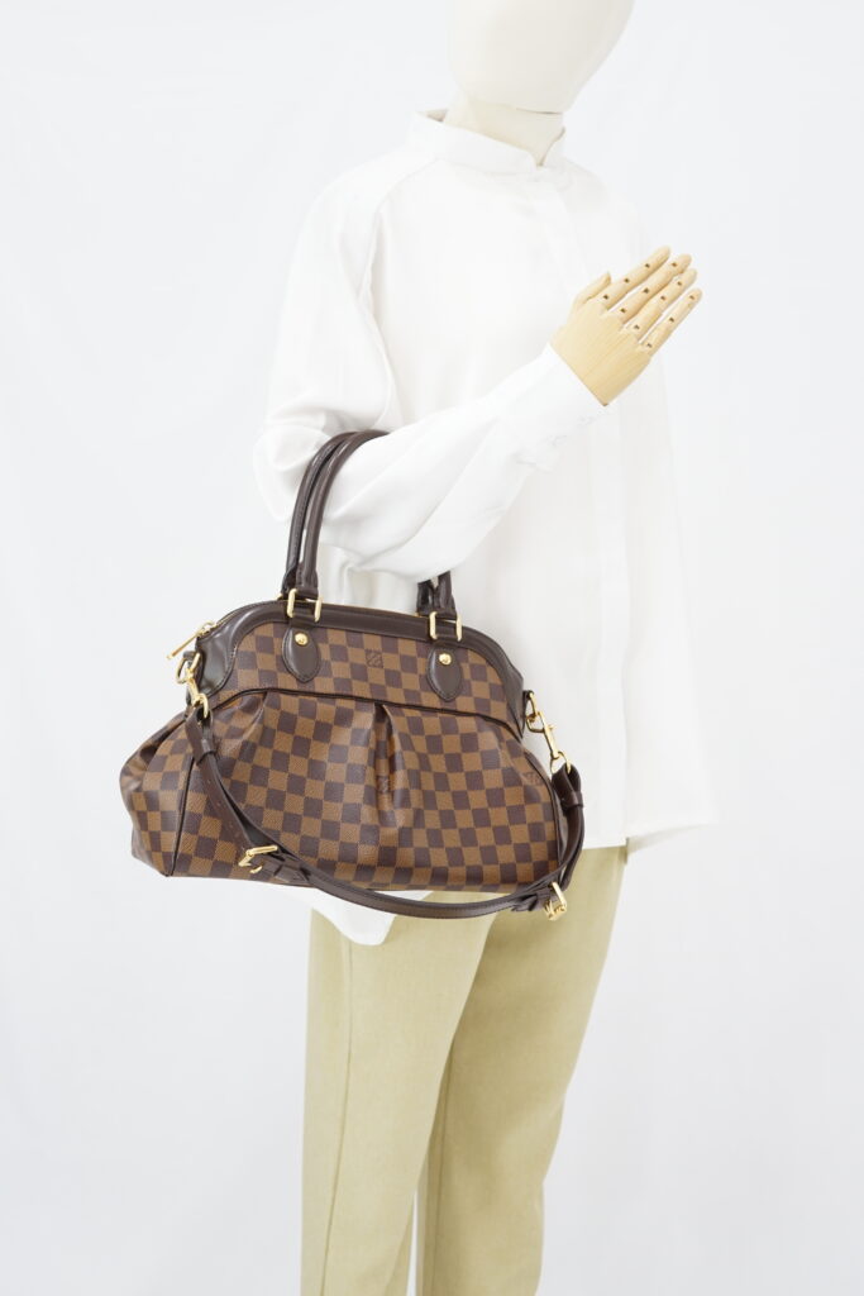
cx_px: 432
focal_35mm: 50
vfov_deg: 39.6
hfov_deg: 27.0
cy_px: 648
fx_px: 1799
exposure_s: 1/6
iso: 640
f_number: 6.3
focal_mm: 50
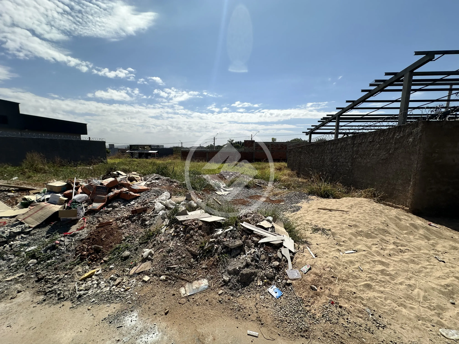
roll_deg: -1.5
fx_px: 186
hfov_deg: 102.1
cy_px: 172
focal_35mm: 14
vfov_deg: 85.7
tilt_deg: -7.3
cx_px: 230
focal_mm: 2.22
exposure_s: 1/4132
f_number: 2.2
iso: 50
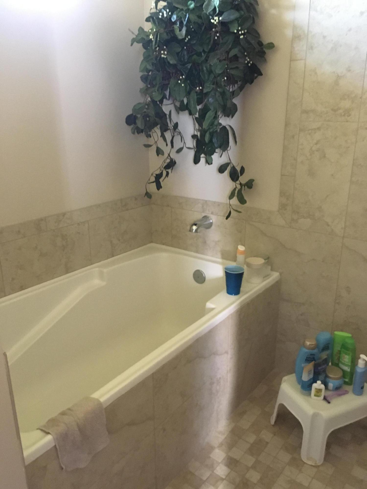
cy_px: 244
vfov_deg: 61.7
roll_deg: +2.5
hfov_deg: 48.2
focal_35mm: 29
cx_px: 184
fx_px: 410
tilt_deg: -18.4
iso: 320
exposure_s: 1/15
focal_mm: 4.15
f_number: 2.2
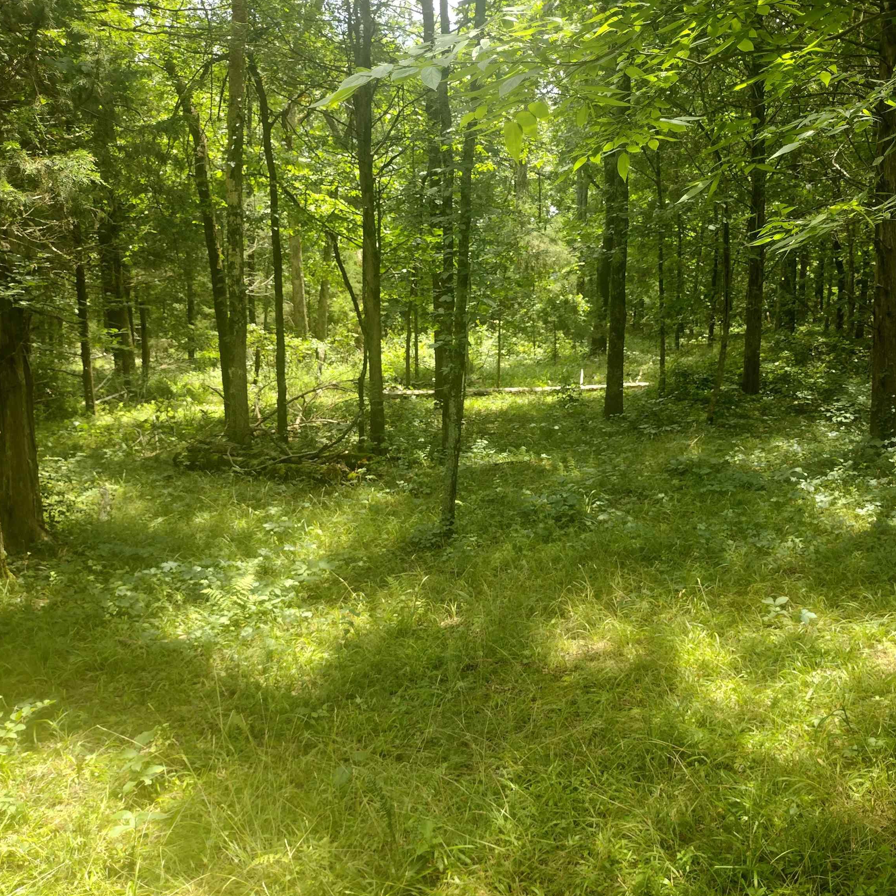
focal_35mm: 32
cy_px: 449
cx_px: 523
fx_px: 937
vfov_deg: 51.1
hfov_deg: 50.9
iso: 100
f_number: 1.7
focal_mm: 4.71
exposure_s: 1/264
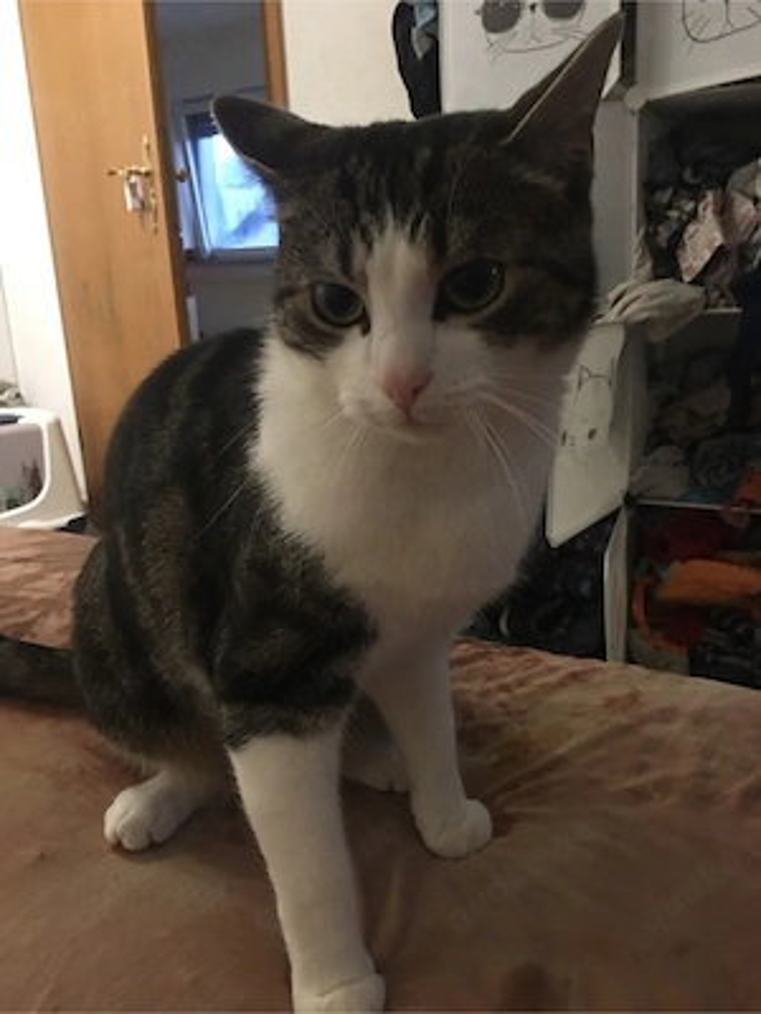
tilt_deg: -14.4
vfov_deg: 61.7
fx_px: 850
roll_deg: +2.3
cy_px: 507
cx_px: 380
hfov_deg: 48.2
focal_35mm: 29
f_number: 2.2
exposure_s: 1/4
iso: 100
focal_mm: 4.15
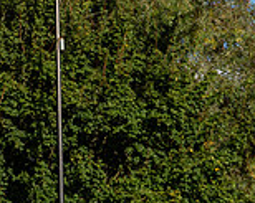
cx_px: -15
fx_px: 1282
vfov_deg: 8.9
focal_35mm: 170
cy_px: 303
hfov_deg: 11.2
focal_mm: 48
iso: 200
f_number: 4
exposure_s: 1/2000
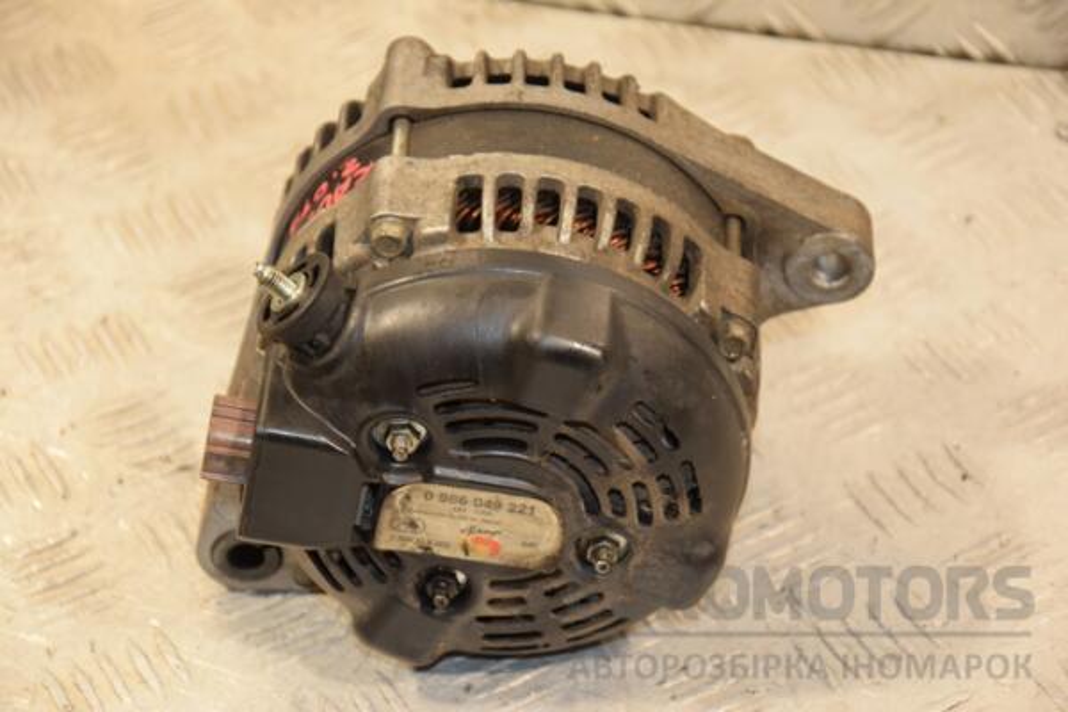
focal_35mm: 120
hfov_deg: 17.1
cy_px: 356
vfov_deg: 11.4
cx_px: 534
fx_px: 3560
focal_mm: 80
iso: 800
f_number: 5.3
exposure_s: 1/125
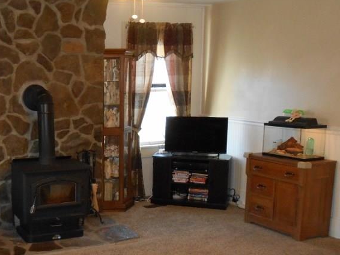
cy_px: 178
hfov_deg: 39.2
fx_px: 462
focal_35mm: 47
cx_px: 80
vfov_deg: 30.6
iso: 400
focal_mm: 4.6
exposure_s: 1/25
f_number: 3.5
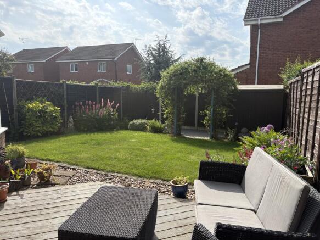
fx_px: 240
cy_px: 120
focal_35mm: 26
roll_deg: -0.6
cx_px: 160
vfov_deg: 53.0
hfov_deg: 67.3
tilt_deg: -6.6
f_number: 1.6
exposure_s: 1/4065
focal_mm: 5.96
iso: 64
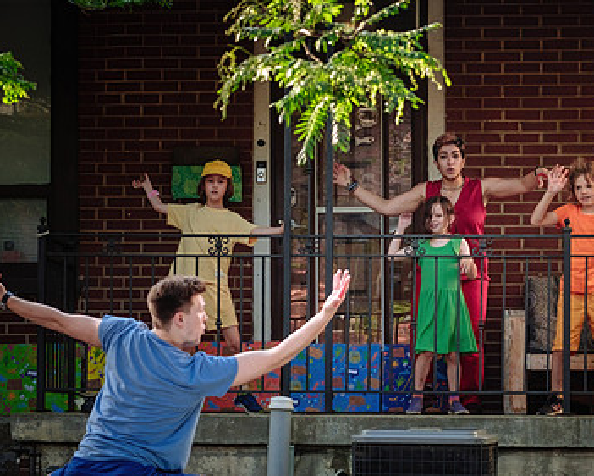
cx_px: 321
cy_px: 336
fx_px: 2304
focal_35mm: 131
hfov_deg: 14.7
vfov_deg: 11.8
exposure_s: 1/200
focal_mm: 50
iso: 400
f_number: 3.2
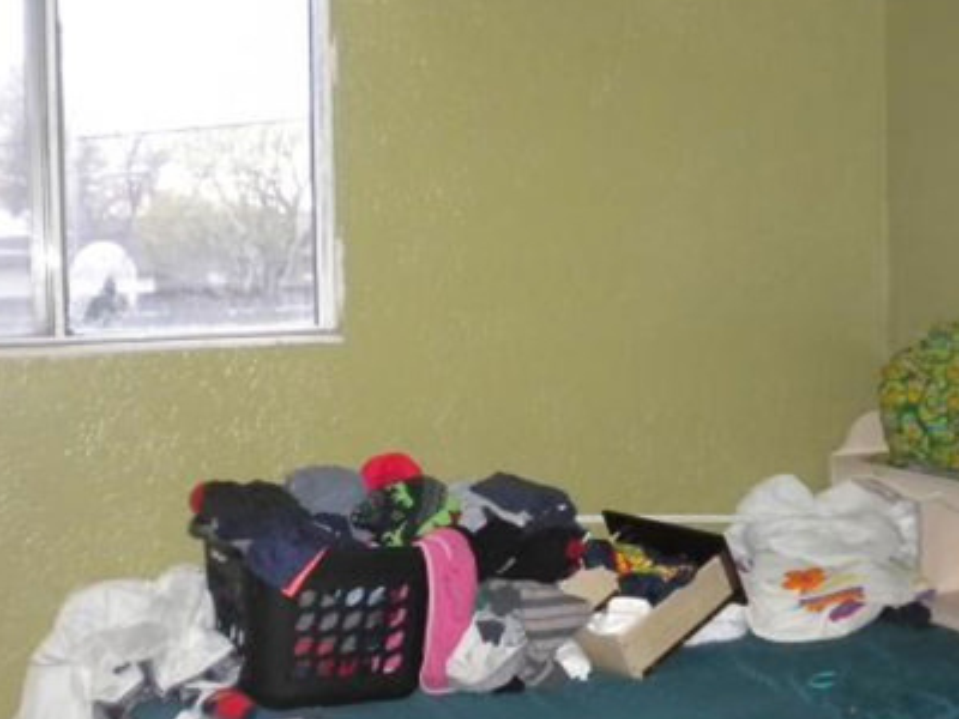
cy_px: 436
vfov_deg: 26.0
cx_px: 563
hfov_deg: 34.3
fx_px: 1551
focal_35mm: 56
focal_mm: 6.3
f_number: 3.1
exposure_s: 1/30
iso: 400
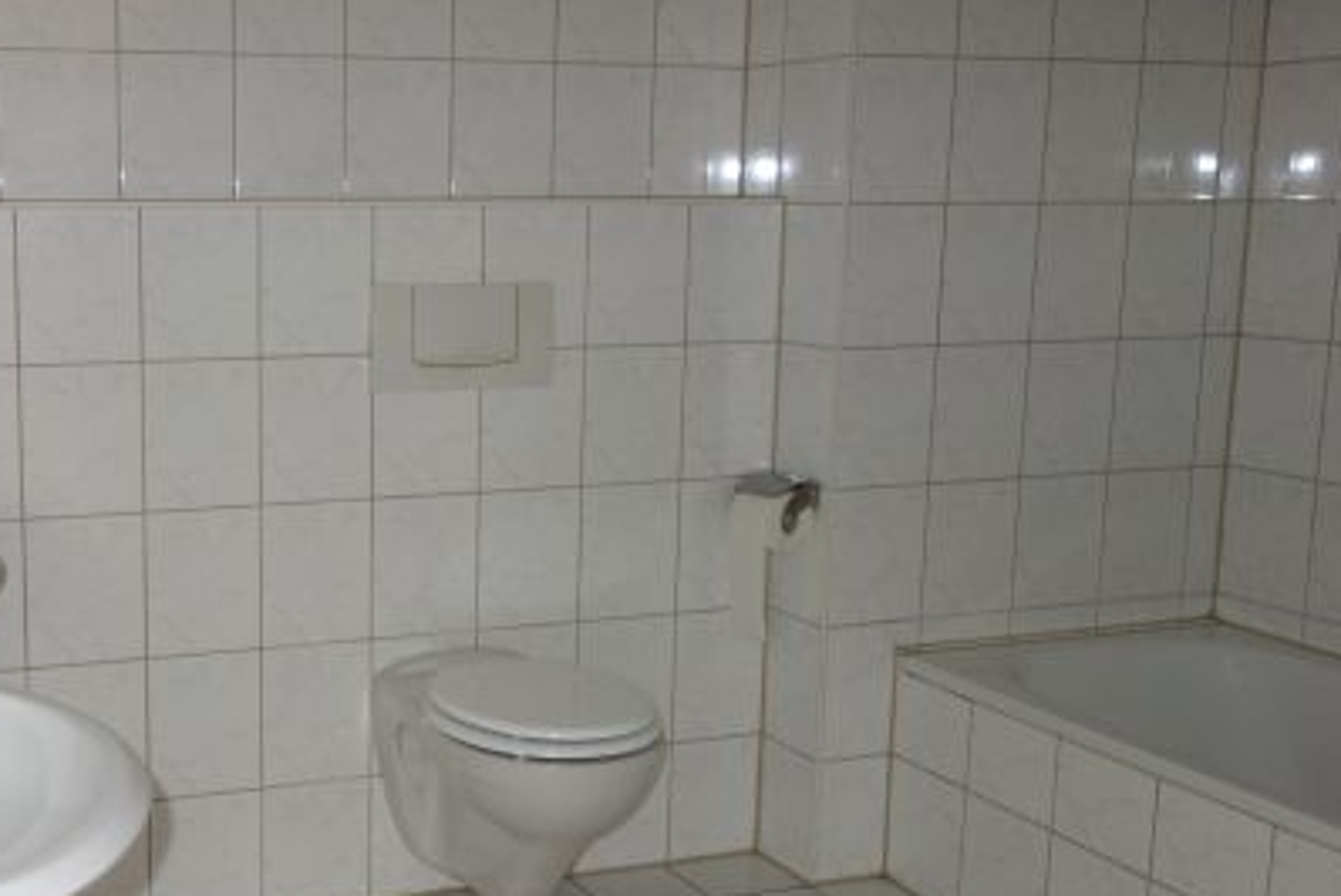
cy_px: 467
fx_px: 1677
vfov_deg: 29.9
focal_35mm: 45
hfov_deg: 41.8
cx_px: 276
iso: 200
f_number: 1.8
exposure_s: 1/30
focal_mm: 10.4
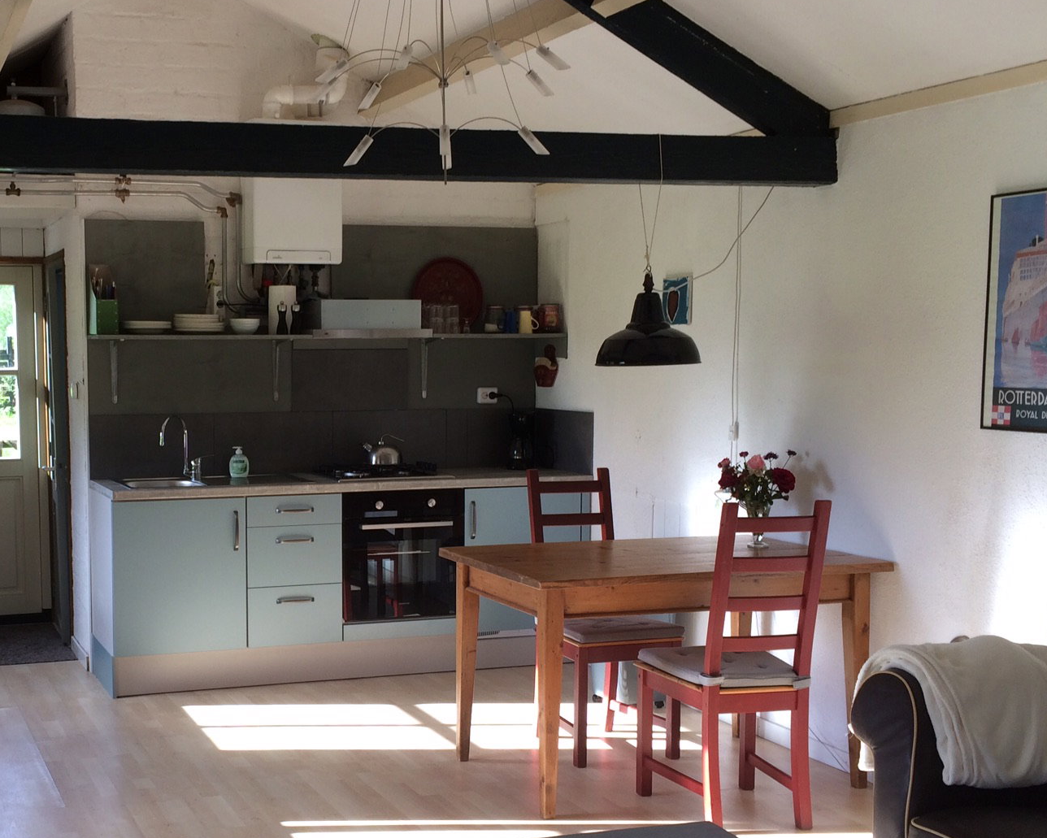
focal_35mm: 45
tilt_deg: -5.3
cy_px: 496
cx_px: 298
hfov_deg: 40.3
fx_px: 1395
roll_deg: +0.8
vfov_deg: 33.4
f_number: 2.2
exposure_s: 1/100
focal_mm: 4.15
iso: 32
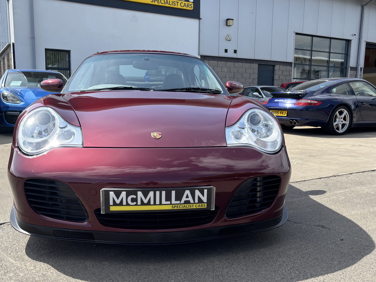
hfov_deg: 53.9
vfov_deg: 41.8
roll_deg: -0.8
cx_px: 175
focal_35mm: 34
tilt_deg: -8.5
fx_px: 369
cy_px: 149
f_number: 1.6
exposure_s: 1/2193
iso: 50
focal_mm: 5.96
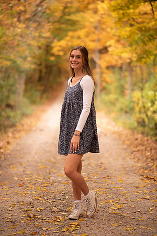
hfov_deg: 16.1
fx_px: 556
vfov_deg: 23.9
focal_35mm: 85
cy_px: 118
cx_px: 78
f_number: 1.8
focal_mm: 85
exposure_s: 1/500
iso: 100
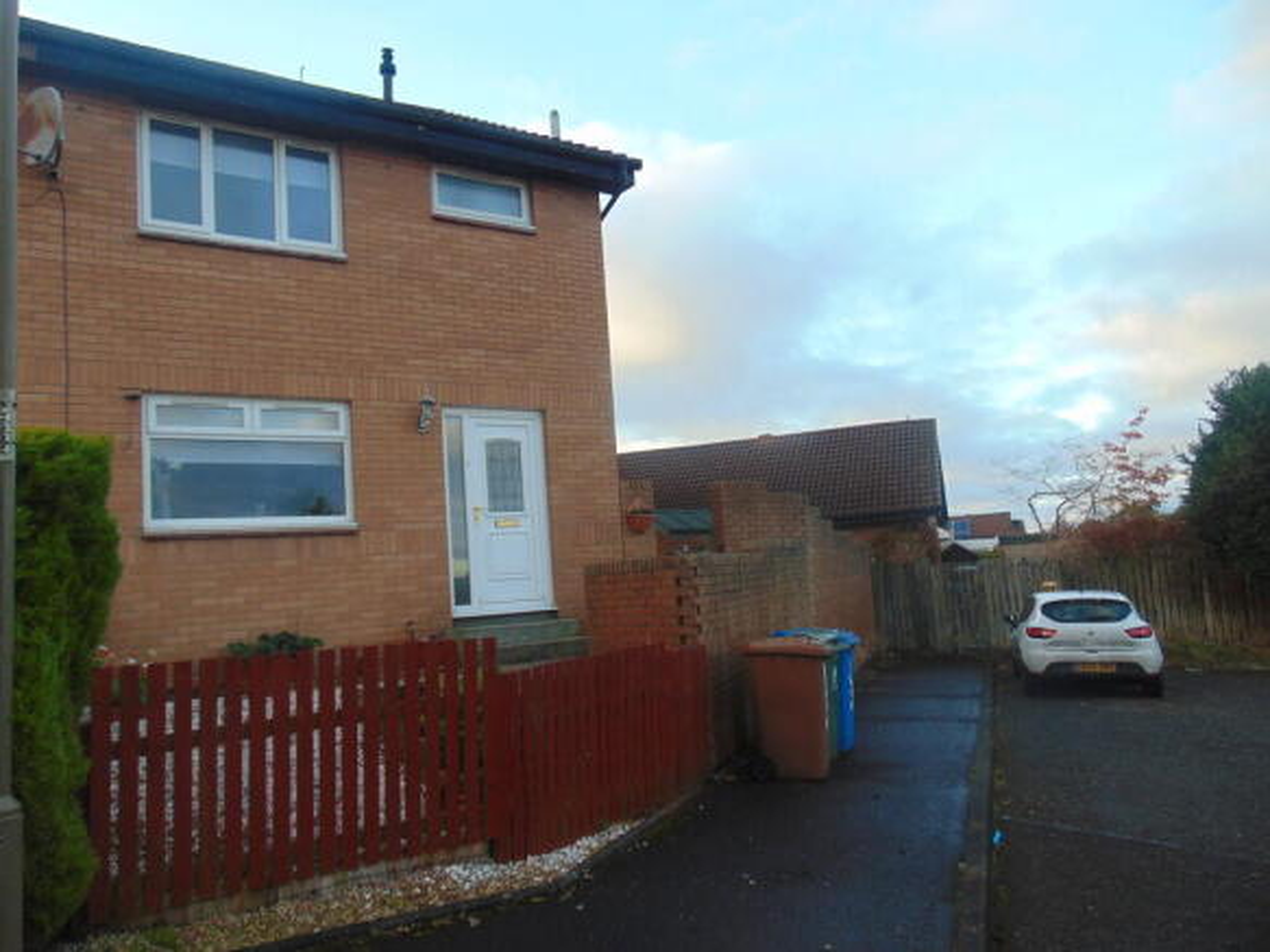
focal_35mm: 25
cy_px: 476
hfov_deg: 69.4
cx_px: 635
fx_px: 917
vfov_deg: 54.9
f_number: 3
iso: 80
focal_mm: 4.5
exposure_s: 1/125
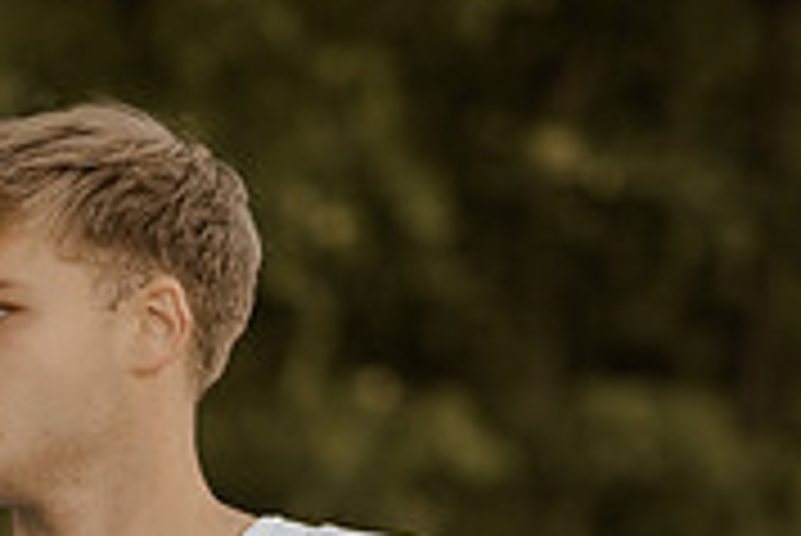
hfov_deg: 12.5
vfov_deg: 8.3
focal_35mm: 163
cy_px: 696
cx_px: 94
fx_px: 3630
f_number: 1.8
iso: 100
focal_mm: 50
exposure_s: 1/640
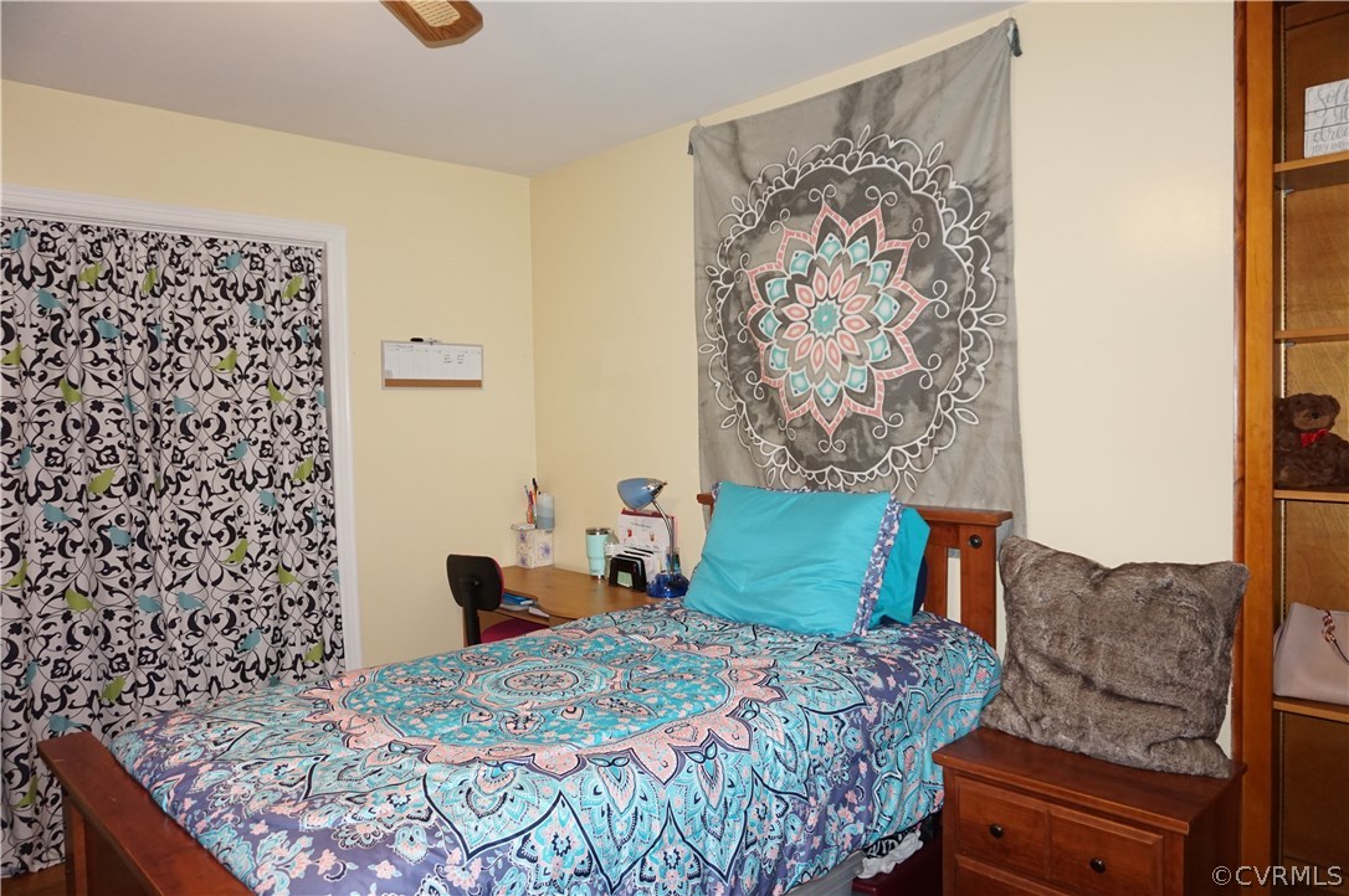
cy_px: 448
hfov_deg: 73.8
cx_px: 674
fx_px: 898
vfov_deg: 53.0
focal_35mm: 24
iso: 800
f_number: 3.5
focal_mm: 16
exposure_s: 1/160
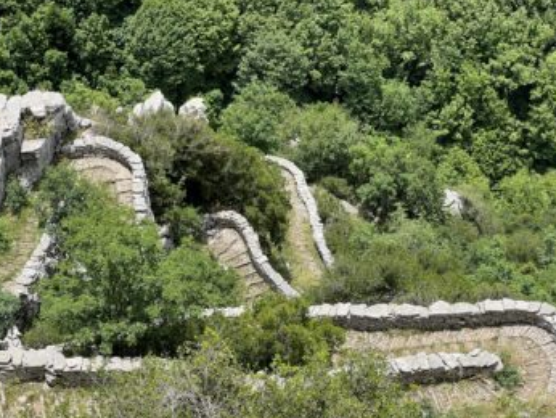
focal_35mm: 89
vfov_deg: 16.6
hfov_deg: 22.0
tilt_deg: -47.7
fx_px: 1431
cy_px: 233
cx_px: 284
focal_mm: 9
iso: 32
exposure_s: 1/453
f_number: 2.8
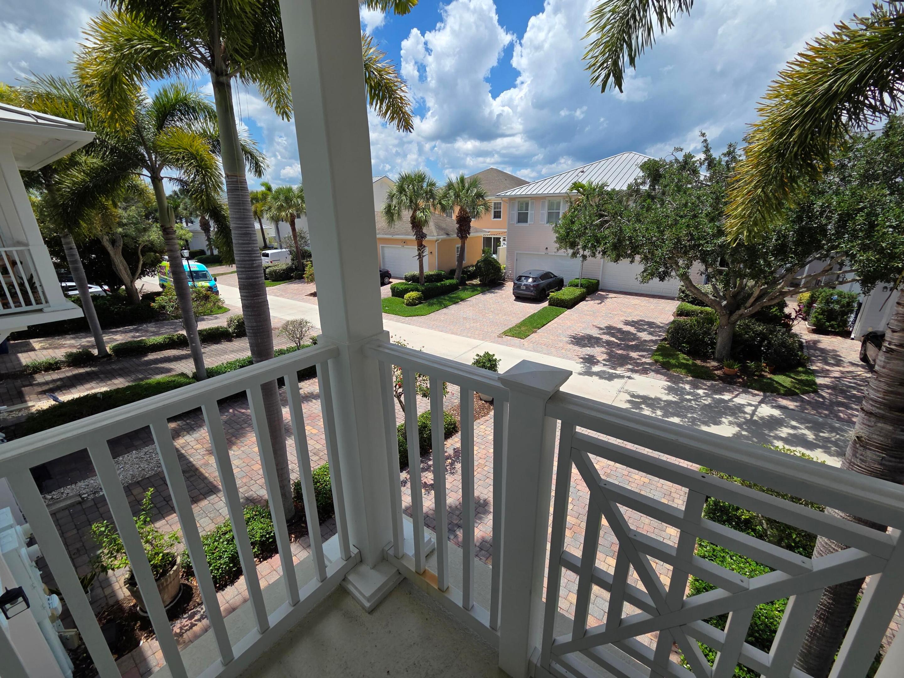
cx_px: 452
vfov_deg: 89.9
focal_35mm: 13
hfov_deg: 106.2
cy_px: 339
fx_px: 339
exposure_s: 1/2314
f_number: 2.2
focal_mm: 2.2
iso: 50
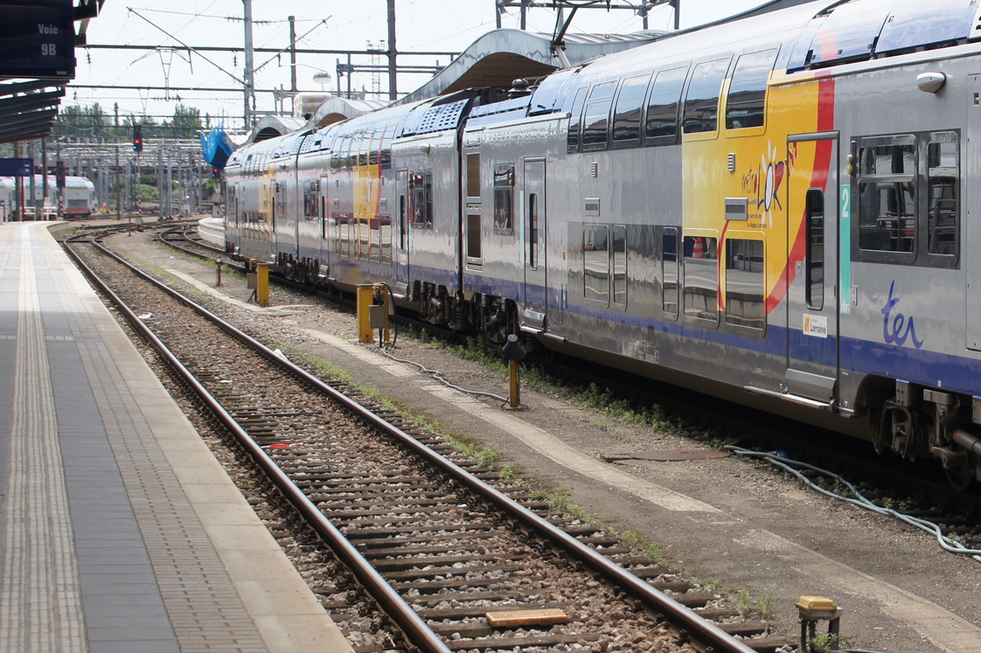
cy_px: 282
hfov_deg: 22.3
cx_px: 834
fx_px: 2447
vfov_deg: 15.2
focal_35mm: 90
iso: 100
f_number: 8
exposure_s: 1/160
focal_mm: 35
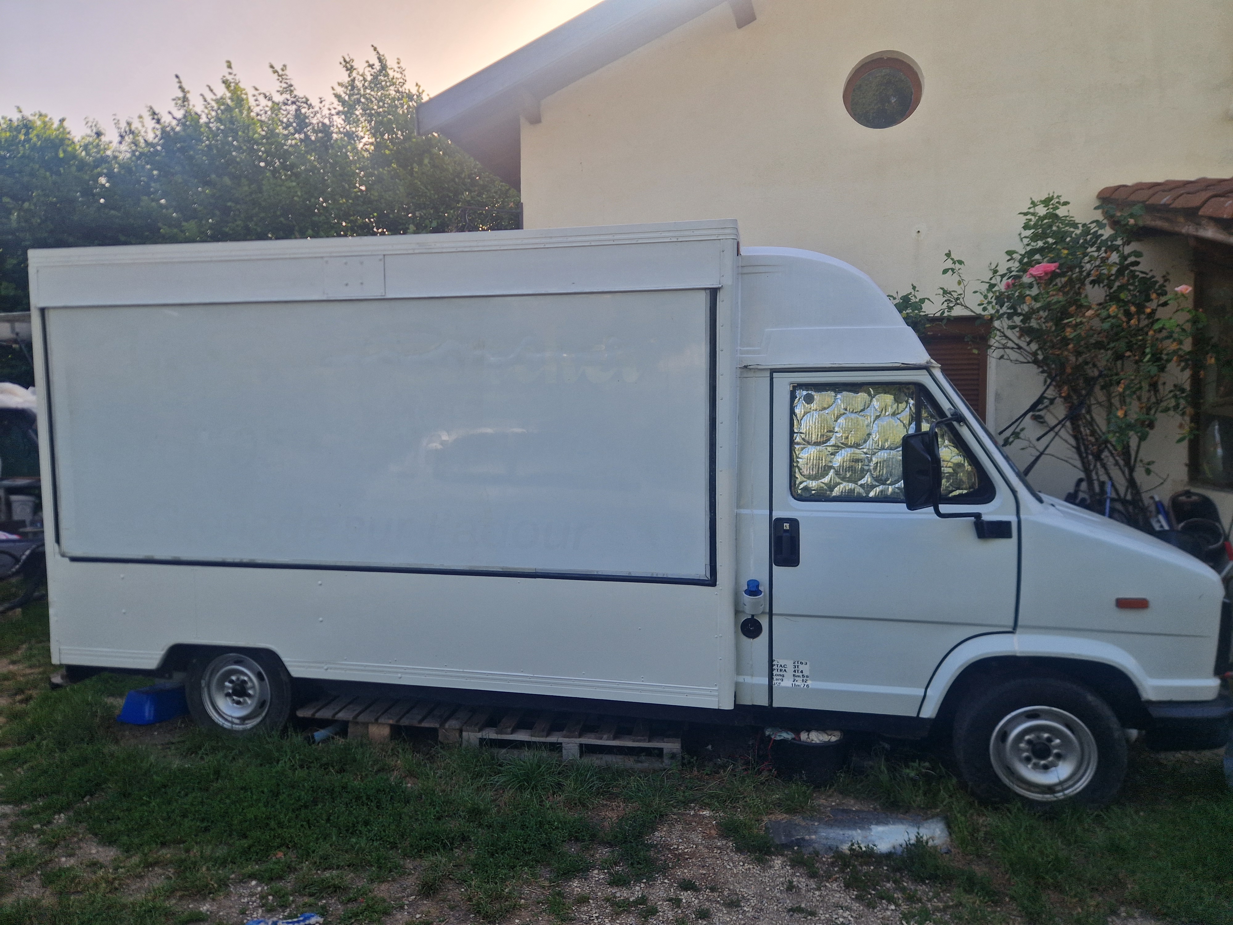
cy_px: 462
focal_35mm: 23
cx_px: 616
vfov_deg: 58.9
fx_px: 819
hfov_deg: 73.9
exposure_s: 1/540
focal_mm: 5.4
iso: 50
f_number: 1.8
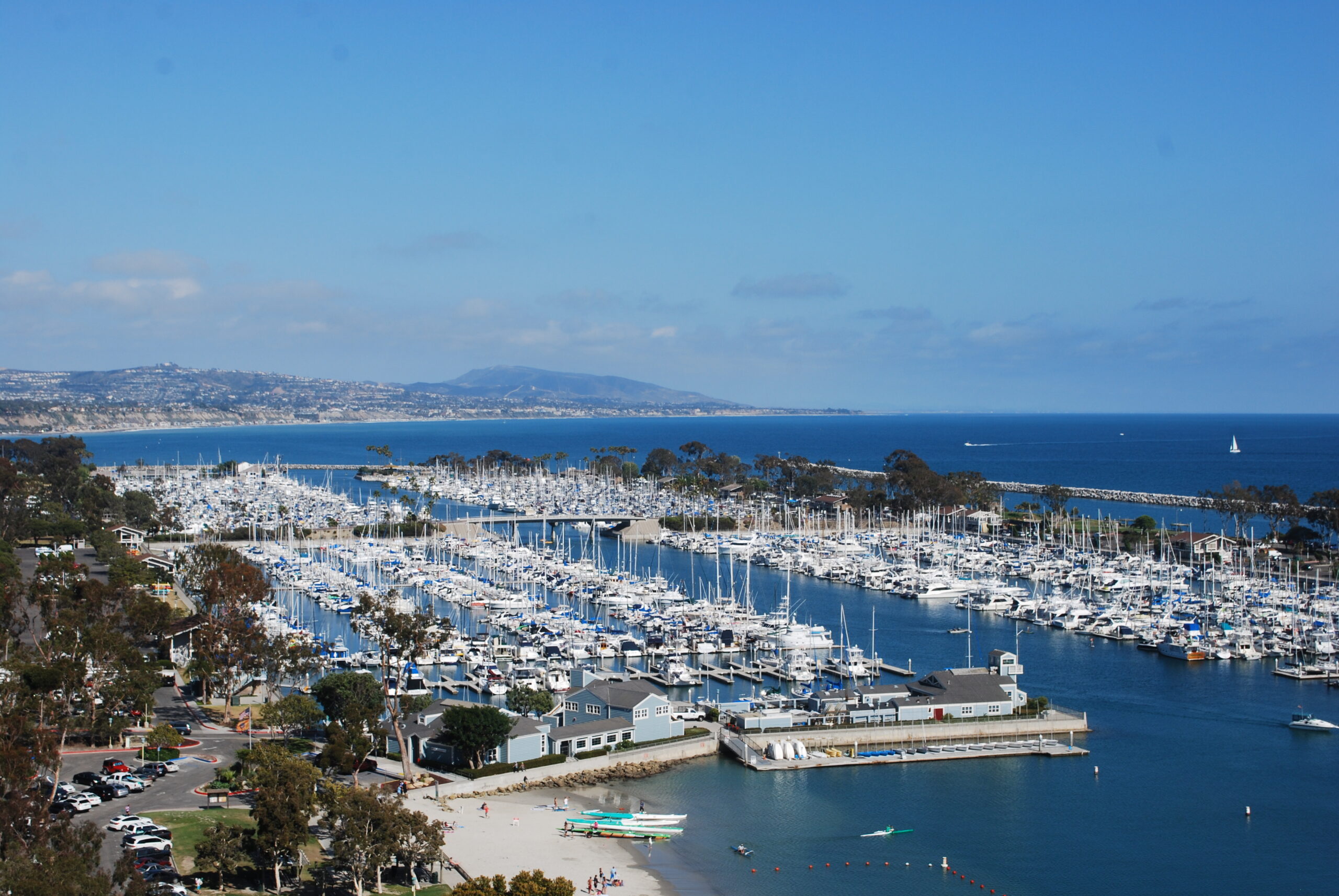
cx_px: 670
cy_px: 448
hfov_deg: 37.8
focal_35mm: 52
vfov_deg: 25.8
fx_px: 1955
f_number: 9
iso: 100
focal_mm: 35
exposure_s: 1/320
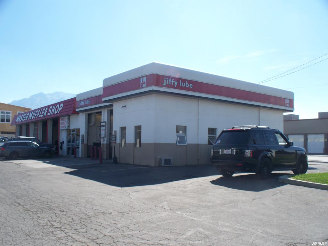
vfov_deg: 39.7
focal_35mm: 36
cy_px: 123
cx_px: 164
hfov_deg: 51.4
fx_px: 341
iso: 64
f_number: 5
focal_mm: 7.54
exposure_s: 1/320
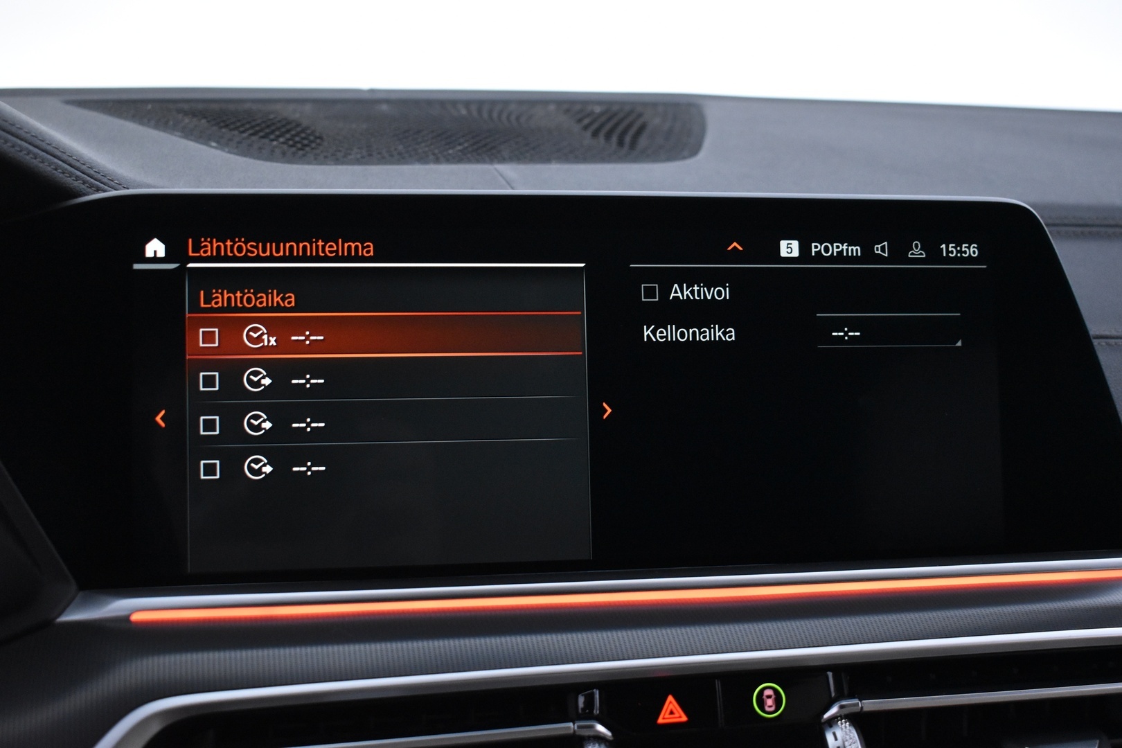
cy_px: 374
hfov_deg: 42.3
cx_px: 561
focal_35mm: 46
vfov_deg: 28.9
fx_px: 1449
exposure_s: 1/40
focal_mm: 31
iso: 3200
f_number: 4.2
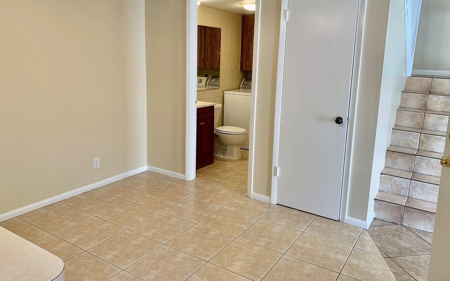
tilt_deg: -10.2
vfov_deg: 44.5
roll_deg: -1.4
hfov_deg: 66.5
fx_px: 343
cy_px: 124
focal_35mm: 28
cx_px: 224
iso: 50
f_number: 1.8
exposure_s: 1/60
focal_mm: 4.25
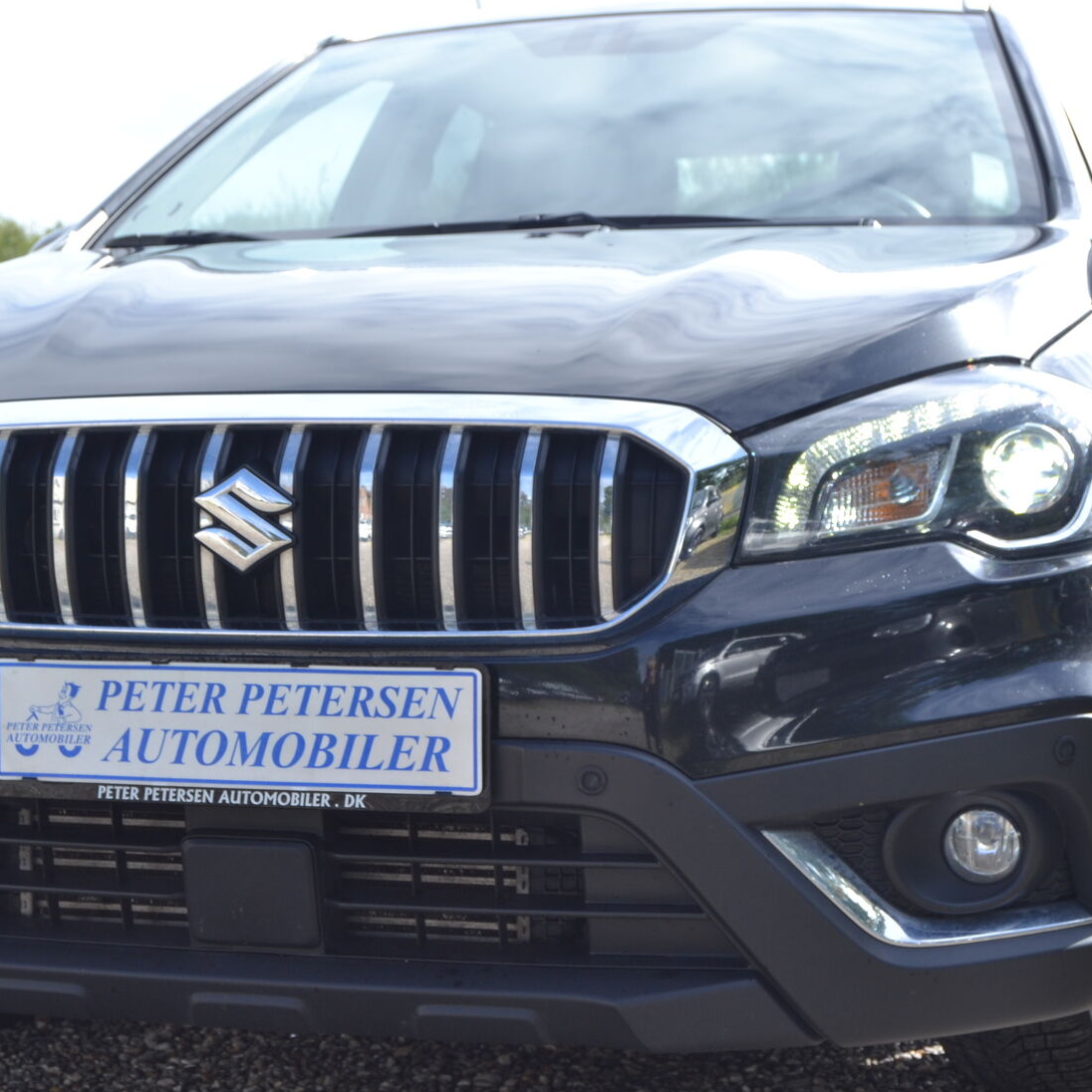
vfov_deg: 25.7
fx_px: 2391
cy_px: 547
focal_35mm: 67
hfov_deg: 25.7
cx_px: 525
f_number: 7.1
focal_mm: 30
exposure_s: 1/200
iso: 100
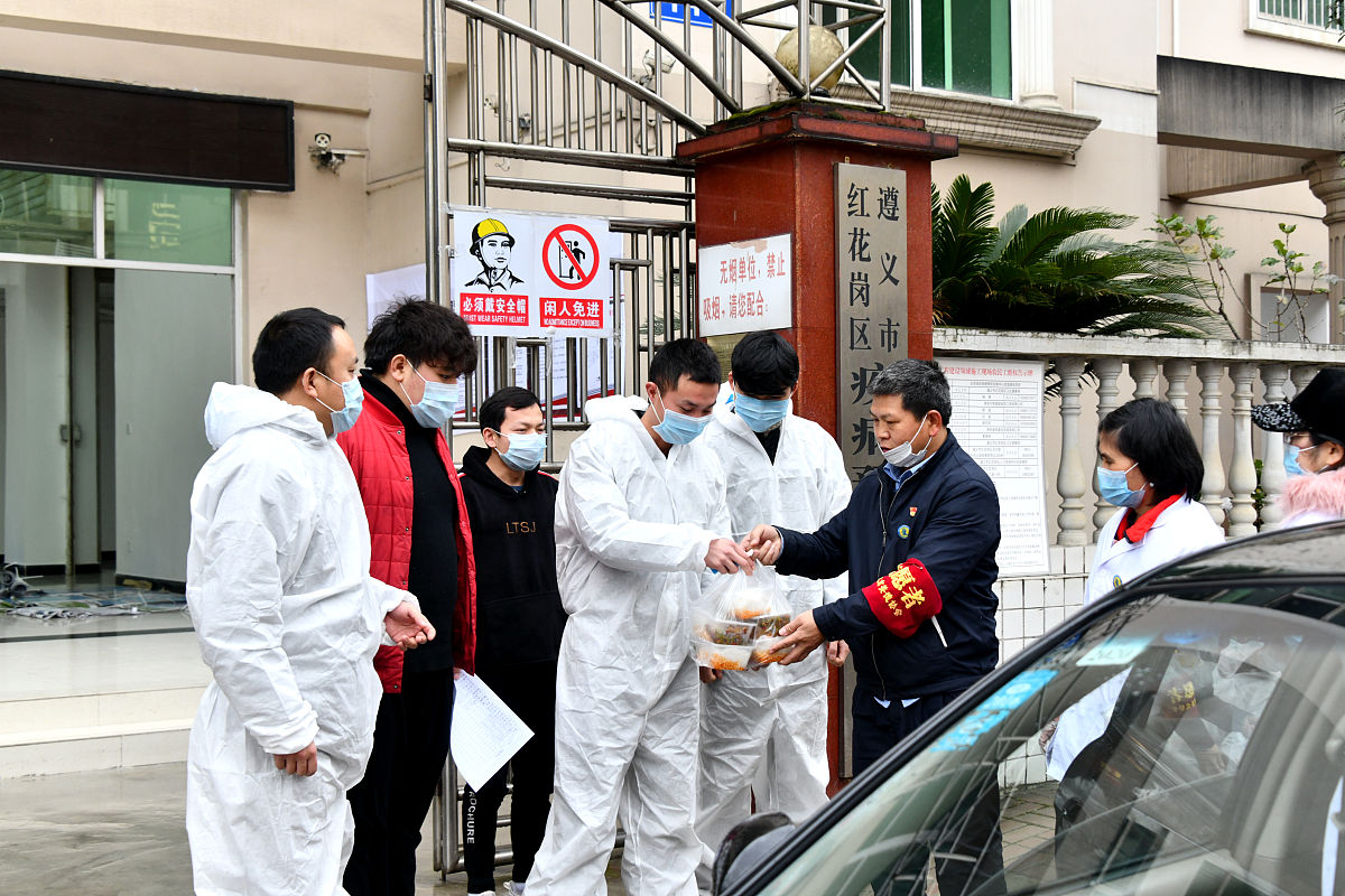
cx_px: 672
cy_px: 448
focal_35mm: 45
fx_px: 1681
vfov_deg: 29.9
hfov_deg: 43.6
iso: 800
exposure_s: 1/320
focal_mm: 45
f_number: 6.3
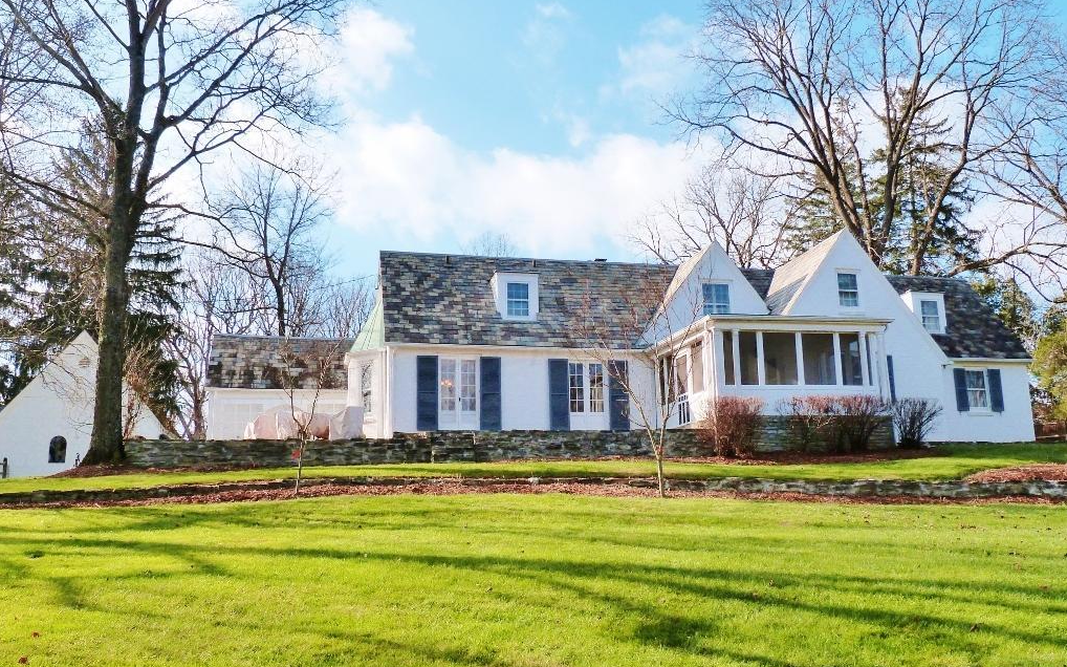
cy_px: 342
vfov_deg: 39.4
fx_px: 930
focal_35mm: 32
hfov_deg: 59.7
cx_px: 535
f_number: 5.6
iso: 160
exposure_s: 1/320
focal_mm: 5.2
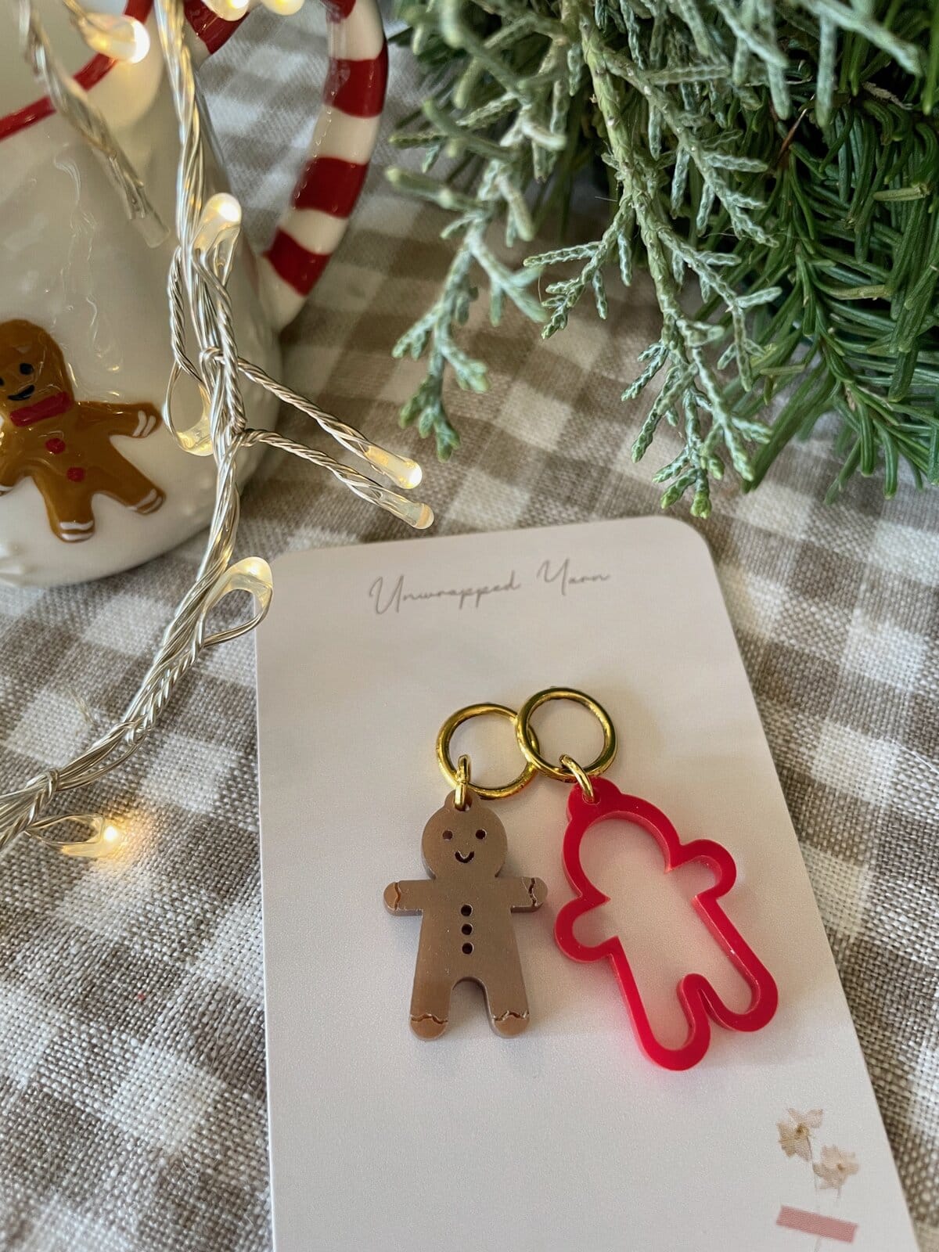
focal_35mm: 26
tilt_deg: -60.3
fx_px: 940
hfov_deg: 53.1
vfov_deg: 67.3
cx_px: 470
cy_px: 626
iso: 125
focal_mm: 4.2
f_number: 1.6
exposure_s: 1/61
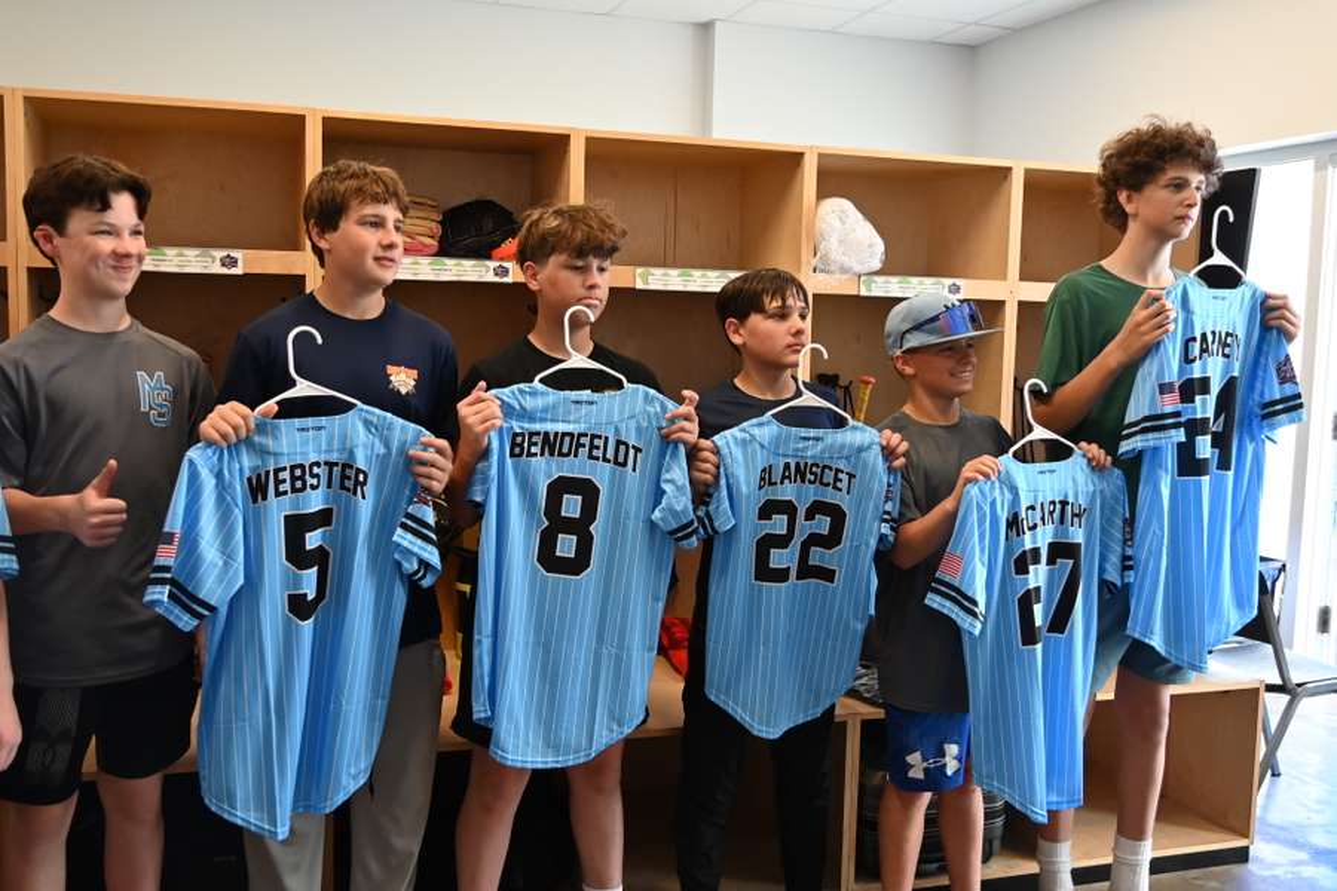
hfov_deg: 55.8
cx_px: 668
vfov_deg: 38.9
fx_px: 1263
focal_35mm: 34
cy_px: 446
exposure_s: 1/125
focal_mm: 23
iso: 1400
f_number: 3.8
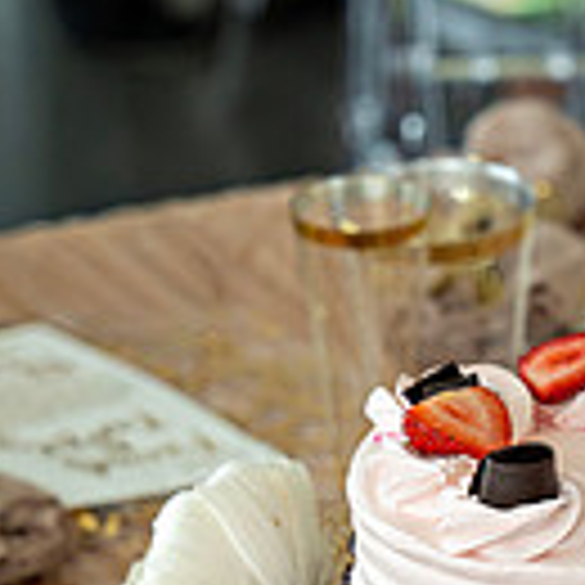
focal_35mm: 179
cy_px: 531
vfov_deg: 9.7
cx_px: 531
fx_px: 3422
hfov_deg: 9.7
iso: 320
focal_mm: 61
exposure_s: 1/160
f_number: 4.5
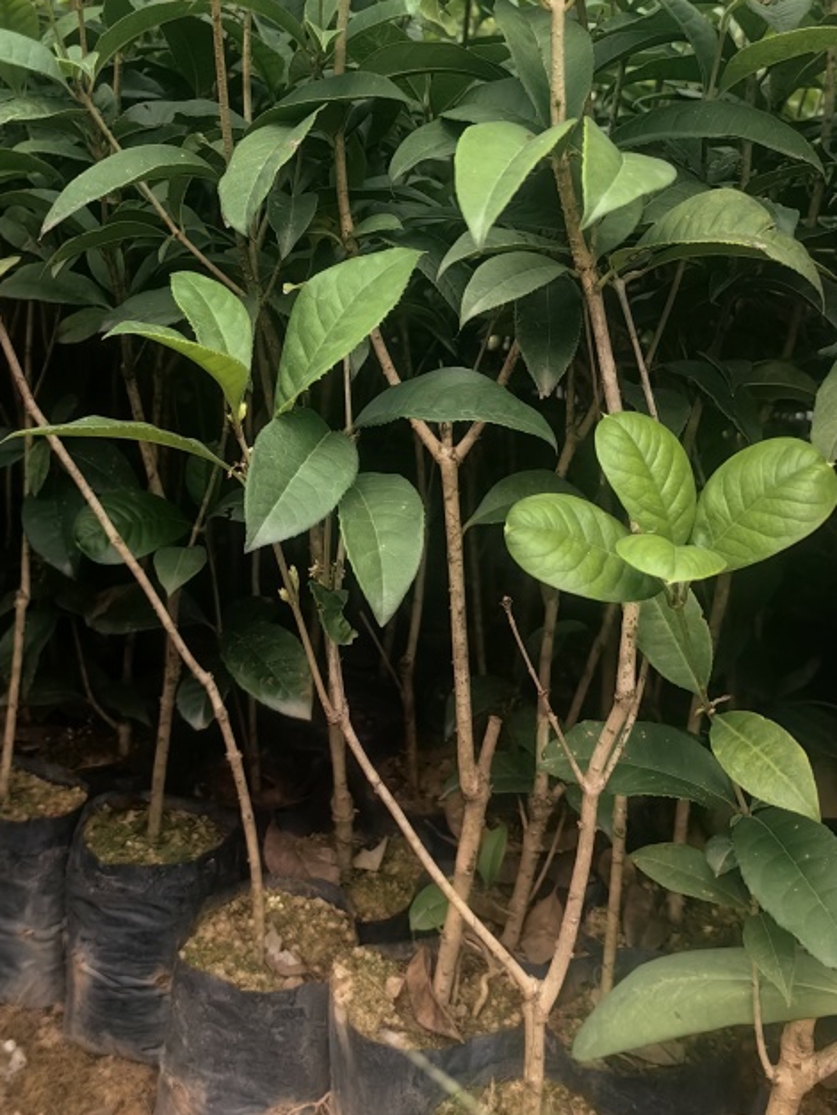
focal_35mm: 46
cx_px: 267
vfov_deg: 40.2
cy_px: 289
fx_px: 1482
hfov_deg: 31.3
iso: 50
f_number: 2
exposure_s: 1/1883
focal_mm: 5.75
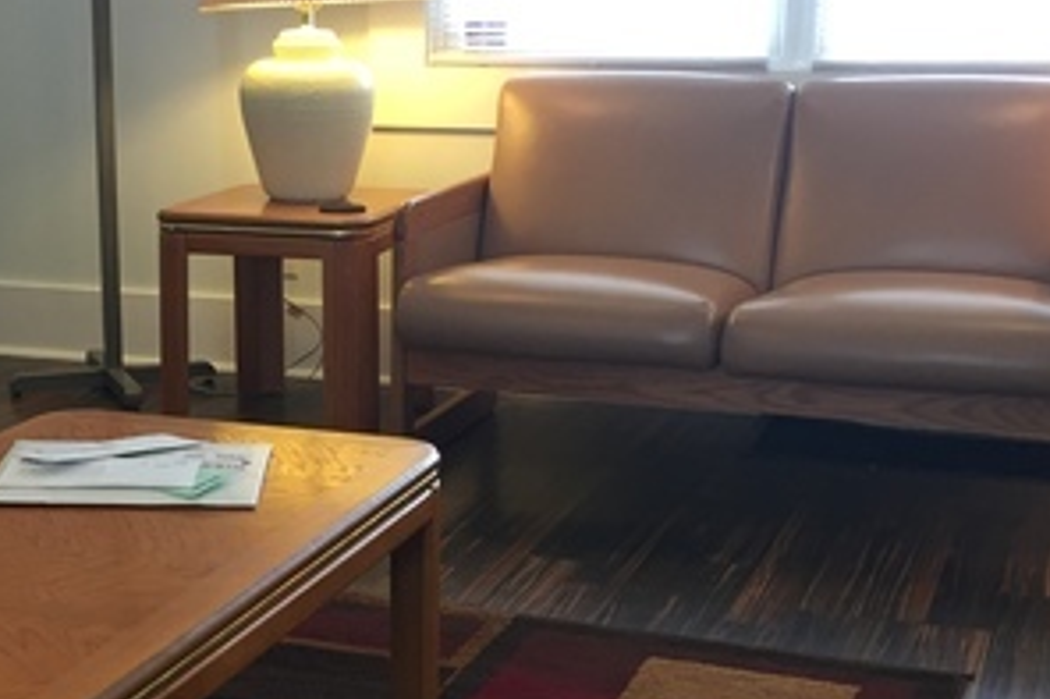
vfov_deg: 19.9
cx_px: 314
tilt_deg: -16.1
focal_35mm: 68
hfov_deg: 29.4
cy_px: 518
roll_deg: -0.1
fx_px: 1982
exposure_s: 1/30
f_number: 2.2
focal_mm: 4.15
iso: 64
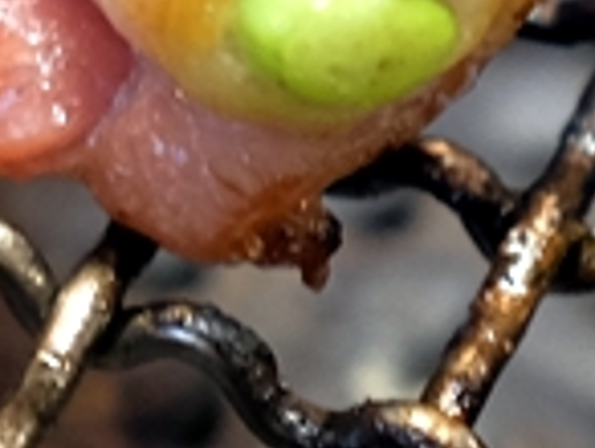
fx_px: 3564
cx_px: -1161
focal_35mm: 207
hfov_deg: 8.2
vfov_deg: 7.1
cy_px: -204
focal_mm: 23
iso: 2000
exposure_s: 1/27
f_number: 2.8
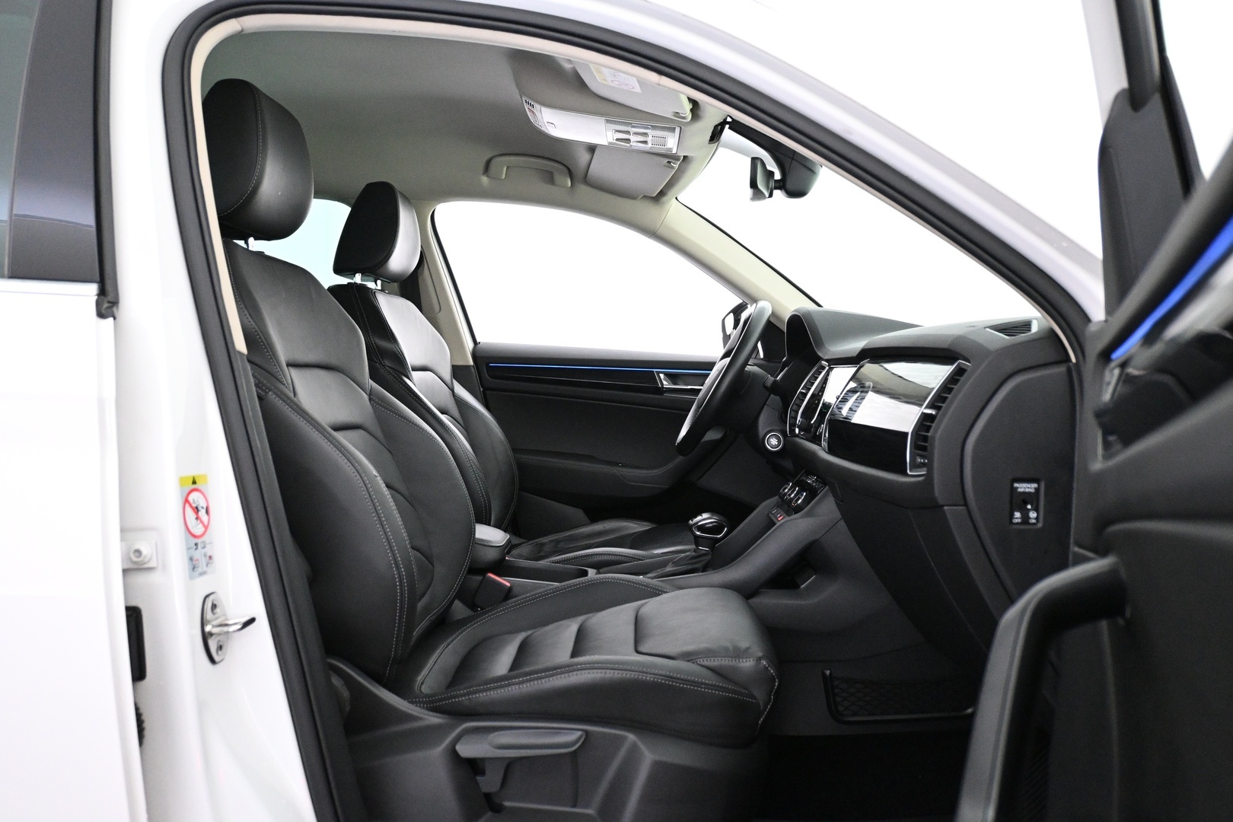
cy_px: 411
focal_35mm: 29
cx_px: 616
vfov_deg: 44.6
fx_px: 1002
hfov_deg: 63.2
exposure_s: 1/60
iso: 4000
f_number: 3.8
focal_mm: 19.5
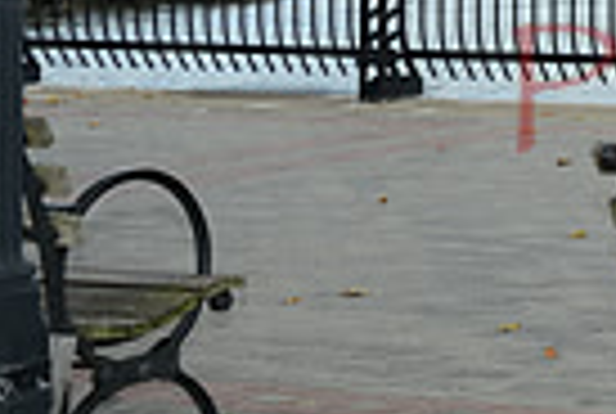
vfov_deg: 7.2
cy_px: -79
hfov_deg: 10.2
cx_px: 1079
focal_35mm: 190
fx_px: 3258
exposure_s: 1/250
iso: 250
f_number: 7.1
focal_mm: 45
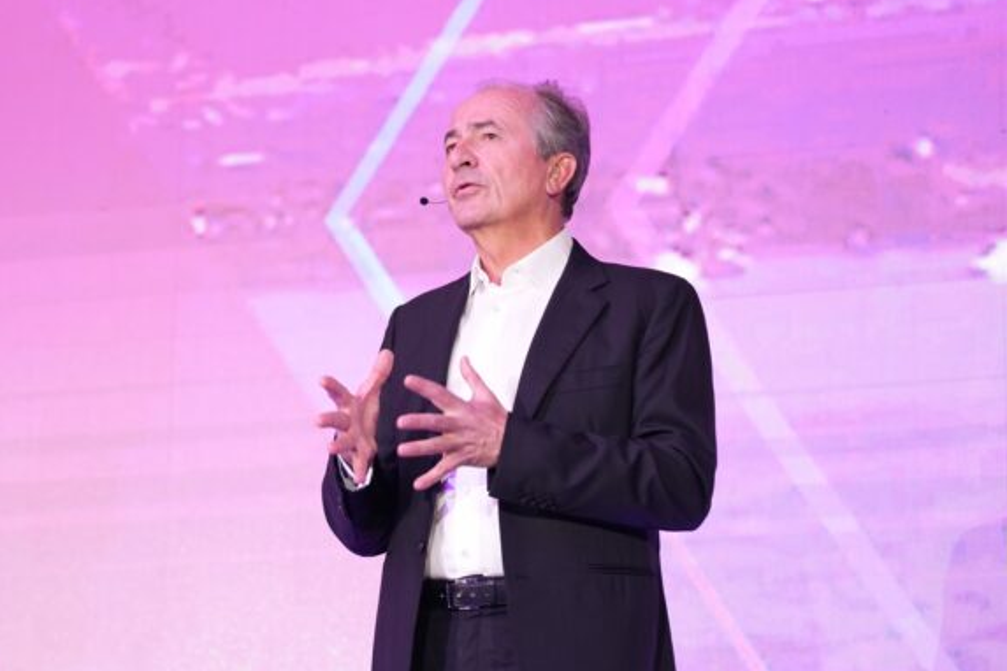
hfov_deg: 14.6
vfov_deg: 9.8
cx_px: 413
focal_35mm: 140
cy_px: 314
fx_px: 3916
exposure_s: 1/100
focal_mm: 118
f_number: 2.8
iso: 2000
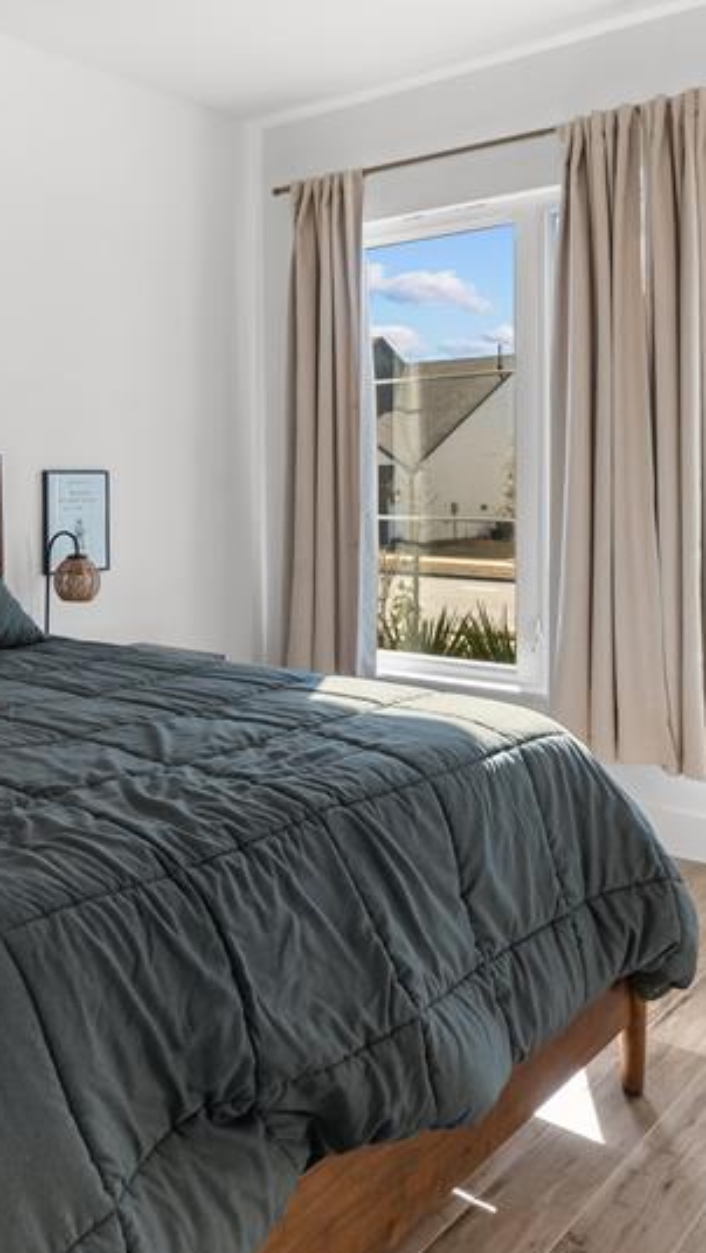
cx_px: 231
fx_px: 1064
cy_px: 514
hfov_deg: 36.3
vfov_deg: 60.6
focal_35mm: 32
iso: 80
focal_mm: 16
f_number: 8
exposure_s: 1/15
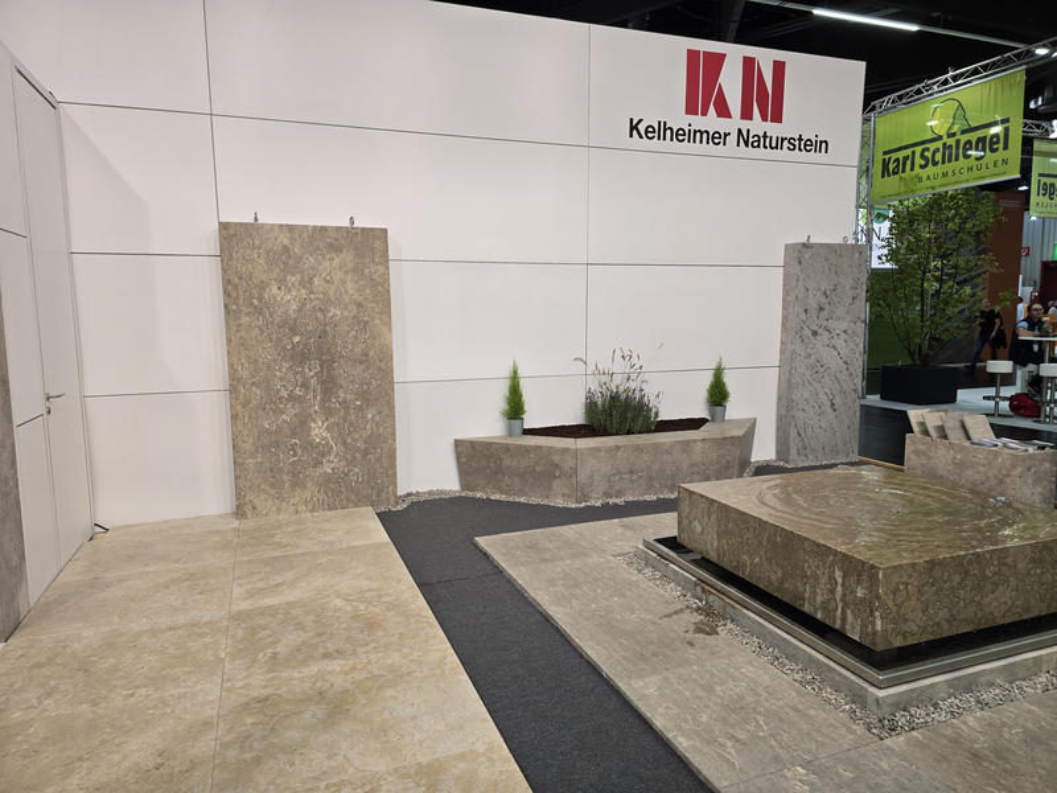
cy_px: 396
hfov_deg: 73.9
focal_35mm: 23
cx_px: 528
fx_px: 702
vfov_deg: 58.9
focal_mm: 6.3
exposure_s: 1/100
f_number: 1.7
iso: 64
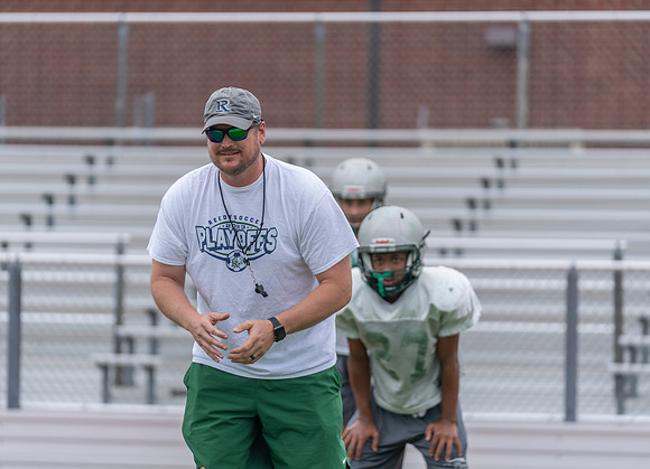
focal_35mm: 180
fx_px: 3330
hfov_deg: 11.1
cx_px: 297
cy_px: 233
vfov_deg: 8.1
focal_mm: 164
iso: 160
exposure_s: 1/1250
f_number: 2.8
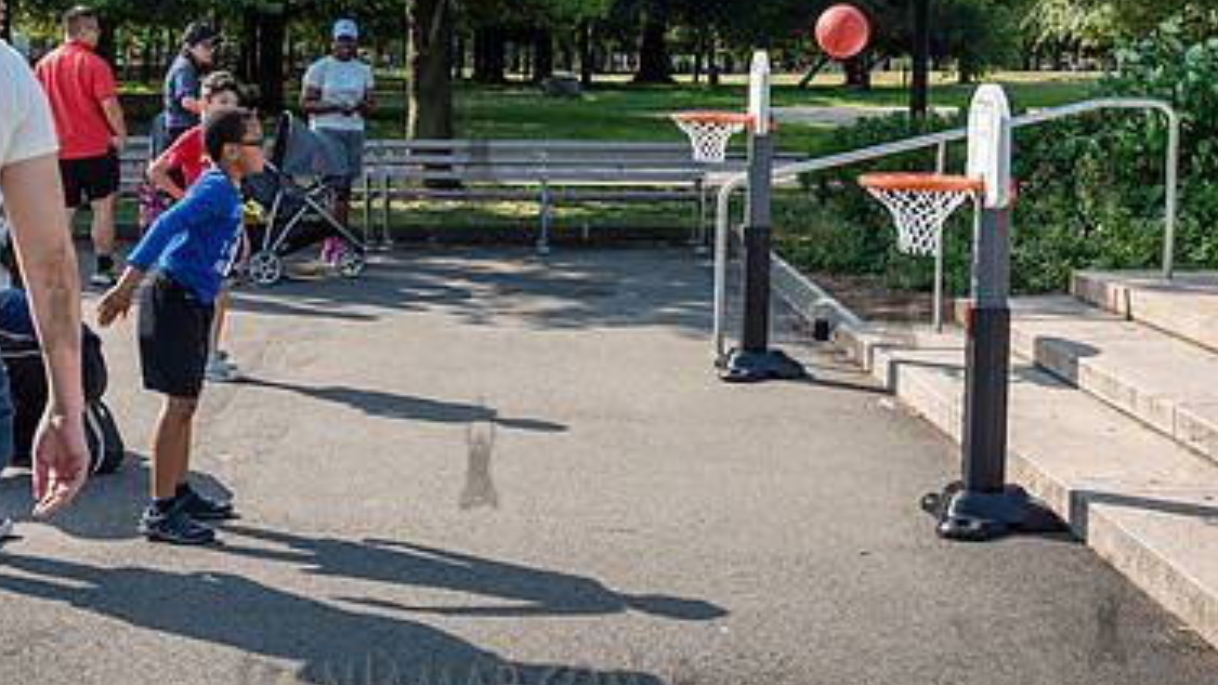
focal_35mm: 57
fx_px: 1841
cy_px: 190
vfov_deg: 21.0
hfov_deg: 36.6
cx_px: 603
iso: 250
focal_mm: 31
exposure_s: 1/800
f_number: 4.5
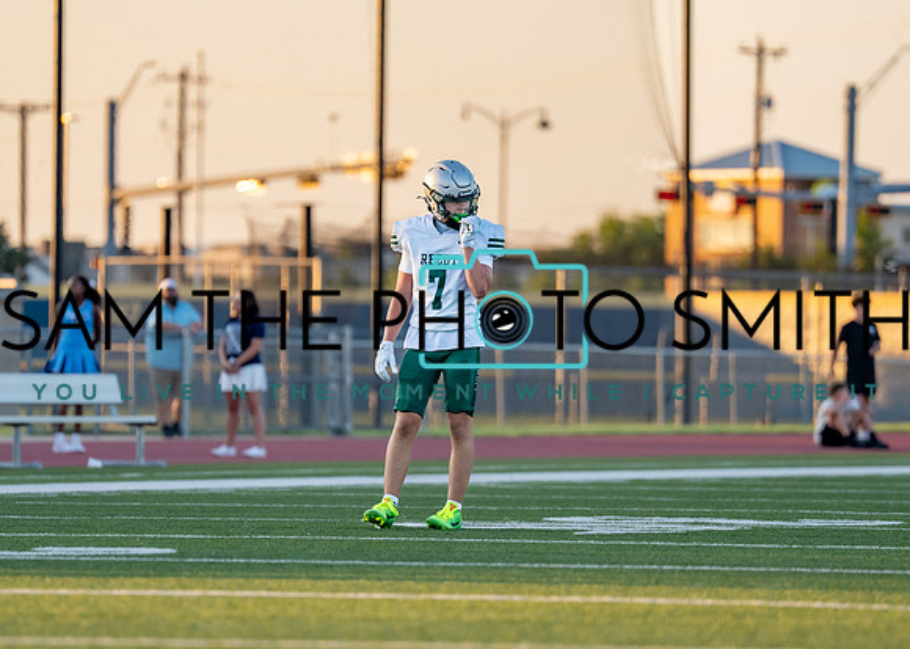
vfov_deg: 4.5
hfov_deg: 6.3
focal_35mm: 322
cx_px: 437
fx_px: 8327
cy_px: 322
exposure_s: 1/2500
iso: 800
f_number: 2.8
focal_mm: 200
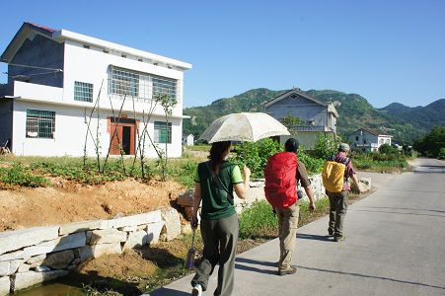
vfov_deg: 45.6
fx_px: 352
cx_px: 222
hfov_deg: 64.6
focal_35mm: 28
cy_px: 148
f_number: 11
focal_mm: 19
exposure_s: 1/200
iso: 200
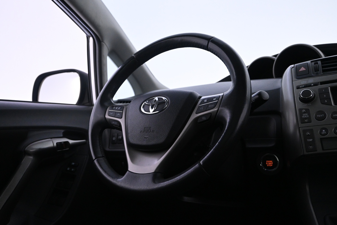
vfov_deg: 43.6
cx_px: 168
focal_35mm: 30
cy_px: 112
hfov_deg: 61.9
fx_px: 281
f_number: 3.8
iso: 3200
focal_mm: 20
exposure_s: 1/60
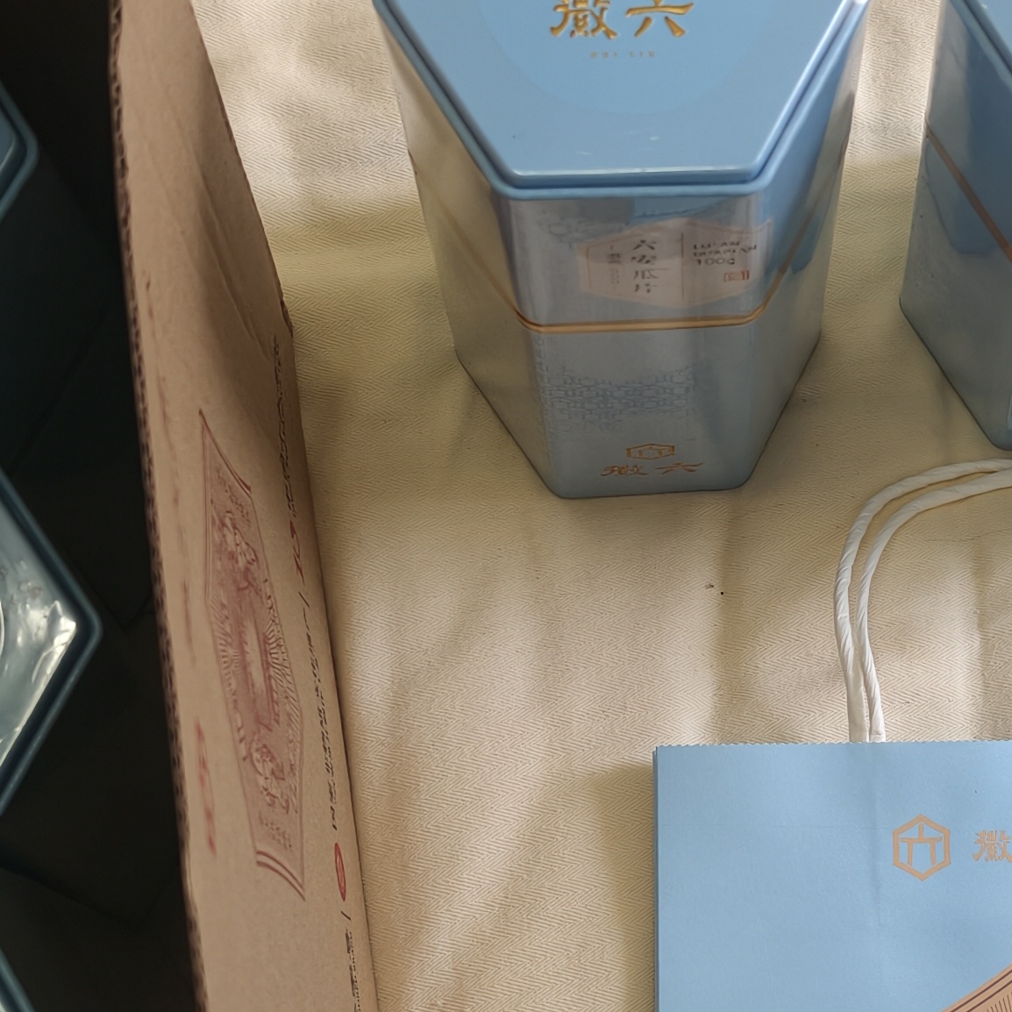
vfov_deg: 23.8
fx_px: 2381
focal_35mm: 72
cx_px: 815
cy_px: 750
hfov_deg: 23.6
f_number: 1.68
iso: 733
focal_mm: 6.25
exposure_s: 1/100
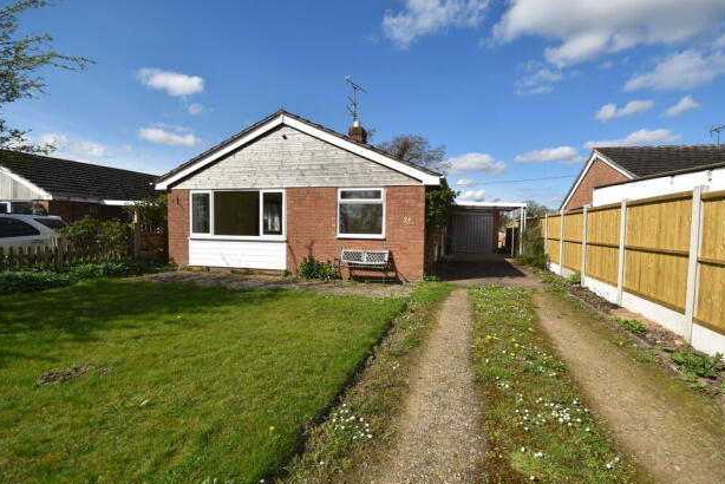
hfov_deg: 96.6
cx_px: 381
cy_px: 238
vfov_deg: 73.8
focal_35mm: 16
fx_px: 322
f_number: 9
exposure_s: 1/320
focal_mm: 10
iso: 100
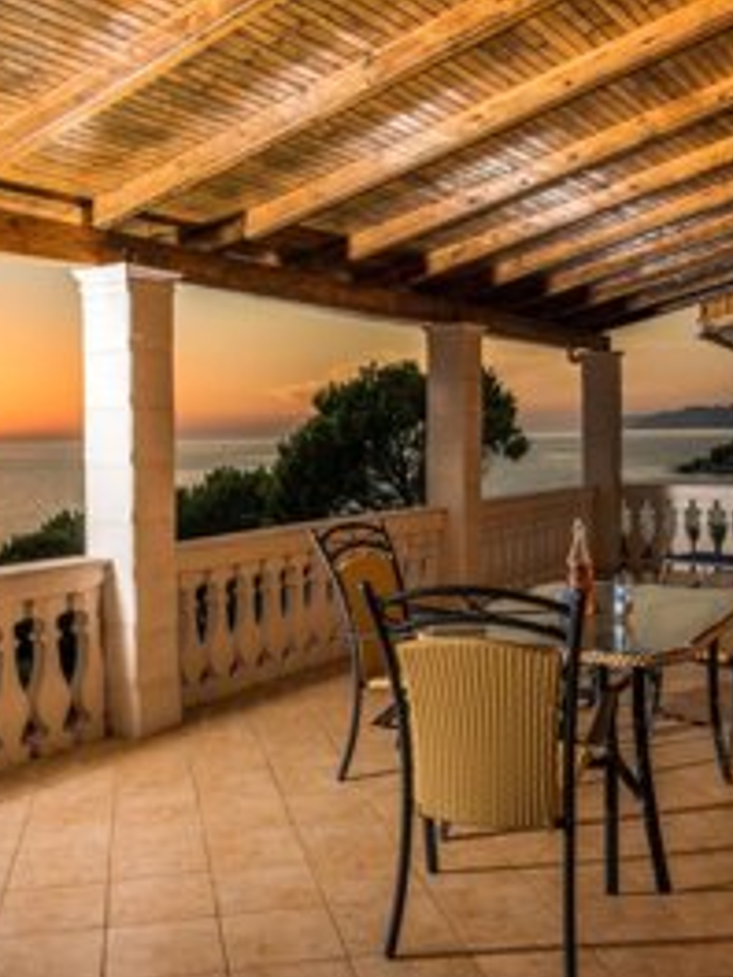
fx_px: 988
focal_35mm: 35
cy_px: 488
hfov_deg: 40.7
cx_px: 329
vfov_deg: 52.6
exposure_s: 1/160
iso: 250
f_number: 11
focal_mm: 24
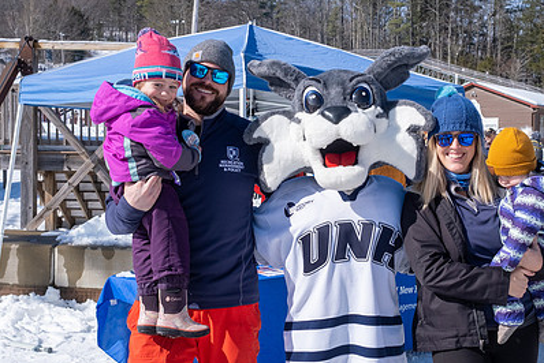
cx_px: 339
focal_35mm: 51
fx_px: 771
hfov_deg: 38.6
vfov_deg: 26.5
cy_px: 208
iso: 320
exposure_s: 1/1000
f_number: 7.1
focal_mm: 23
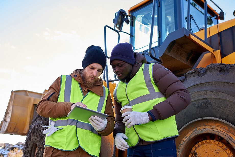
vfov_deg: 37.9
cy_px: 78
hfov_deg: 54.4
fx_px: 229
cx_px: 118
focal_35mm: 35
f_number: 4
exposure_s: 1/160
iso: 100
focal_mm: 35
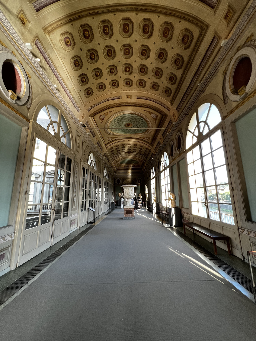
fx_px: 128
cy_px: 170
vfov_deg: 106.2
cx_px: 128
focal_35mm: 13
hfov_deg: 89.9
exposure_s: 1/121
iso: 125
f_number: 1.8
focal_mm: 1.57
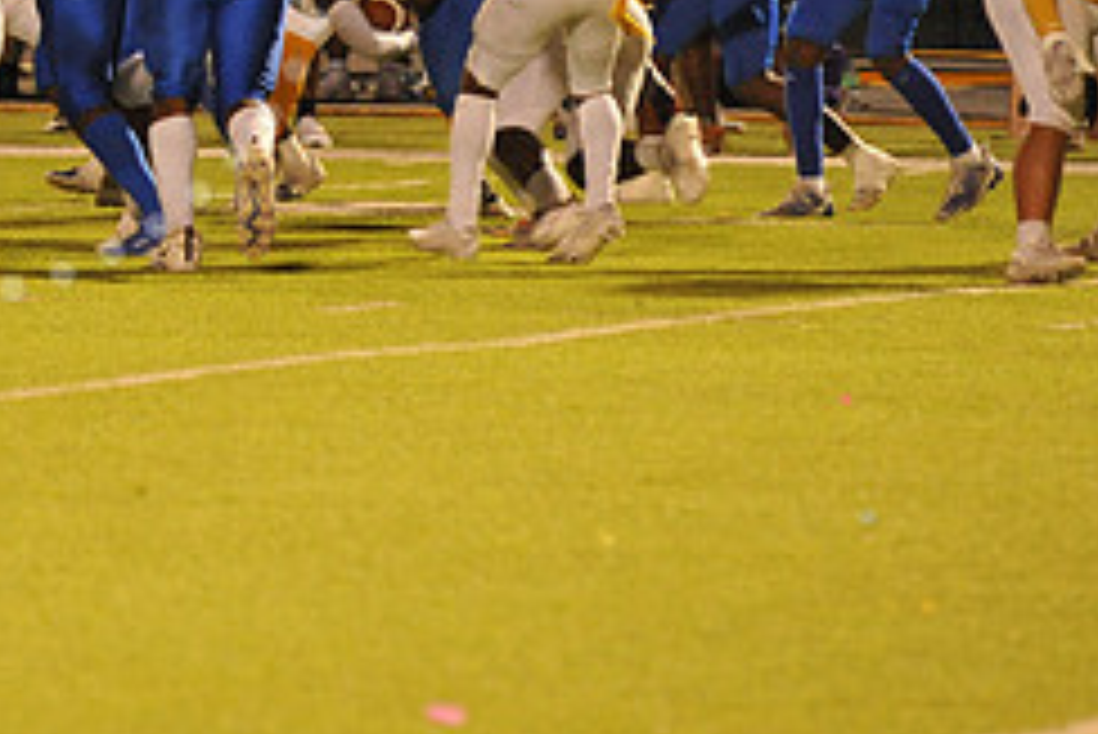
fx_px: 14496
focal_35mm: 475
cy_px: -126
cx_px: -76
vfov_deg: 2.9
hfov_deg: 4.3
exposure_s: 1/160
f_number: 5
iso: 3200
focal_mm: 200
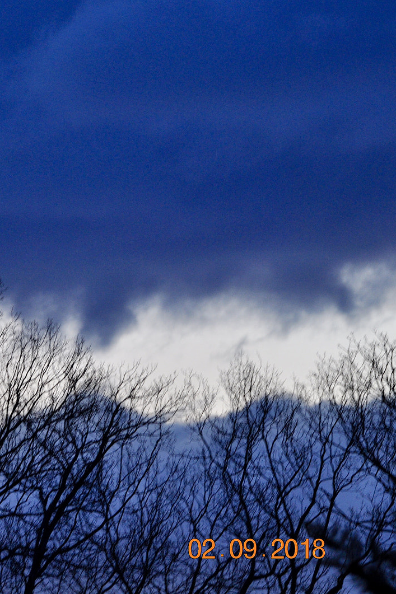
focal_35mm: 452
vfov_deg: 4.6
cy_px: 297
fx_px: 7460
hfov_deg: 3.0
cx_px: -38
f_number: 5.6
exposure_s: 1/10
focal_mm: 200
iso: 400
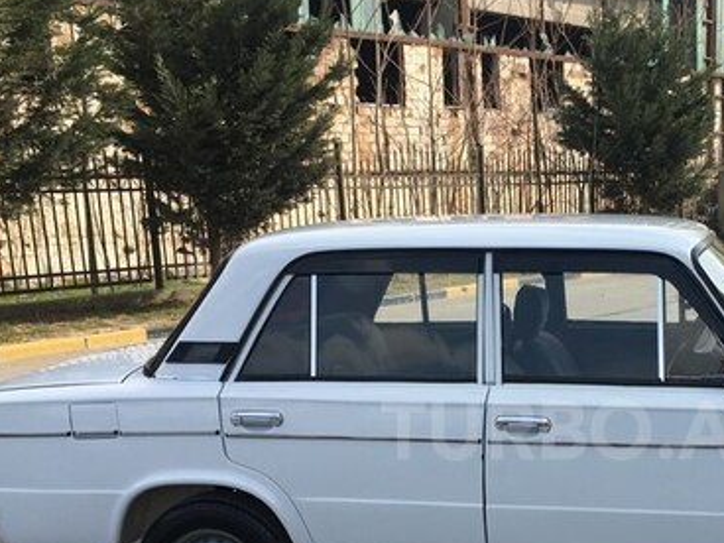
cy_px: 430
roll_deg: +0.9
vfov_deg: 27.5
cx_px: 582
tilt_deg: -12.3
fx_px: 1088
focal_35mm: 52
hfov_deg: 35.6
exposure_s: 1/845
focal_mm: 4.15
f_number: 2.2
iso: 25
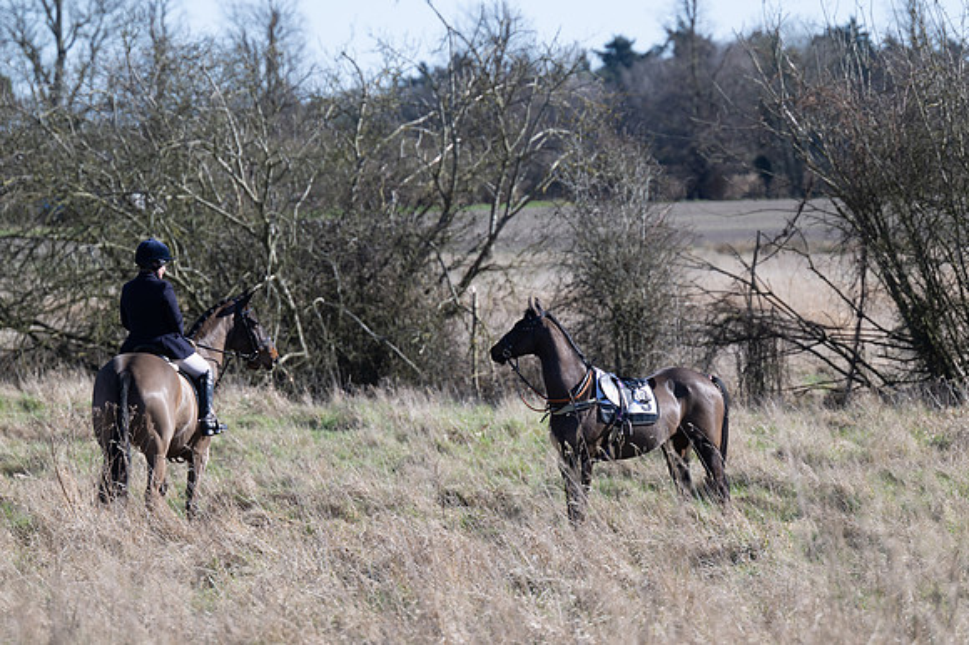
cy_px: 322
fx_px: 6053
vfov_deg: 6.1
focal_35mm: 225
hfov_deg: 9.2
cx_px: 484
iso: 160
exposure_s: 1/1000
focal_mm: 150
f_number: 4
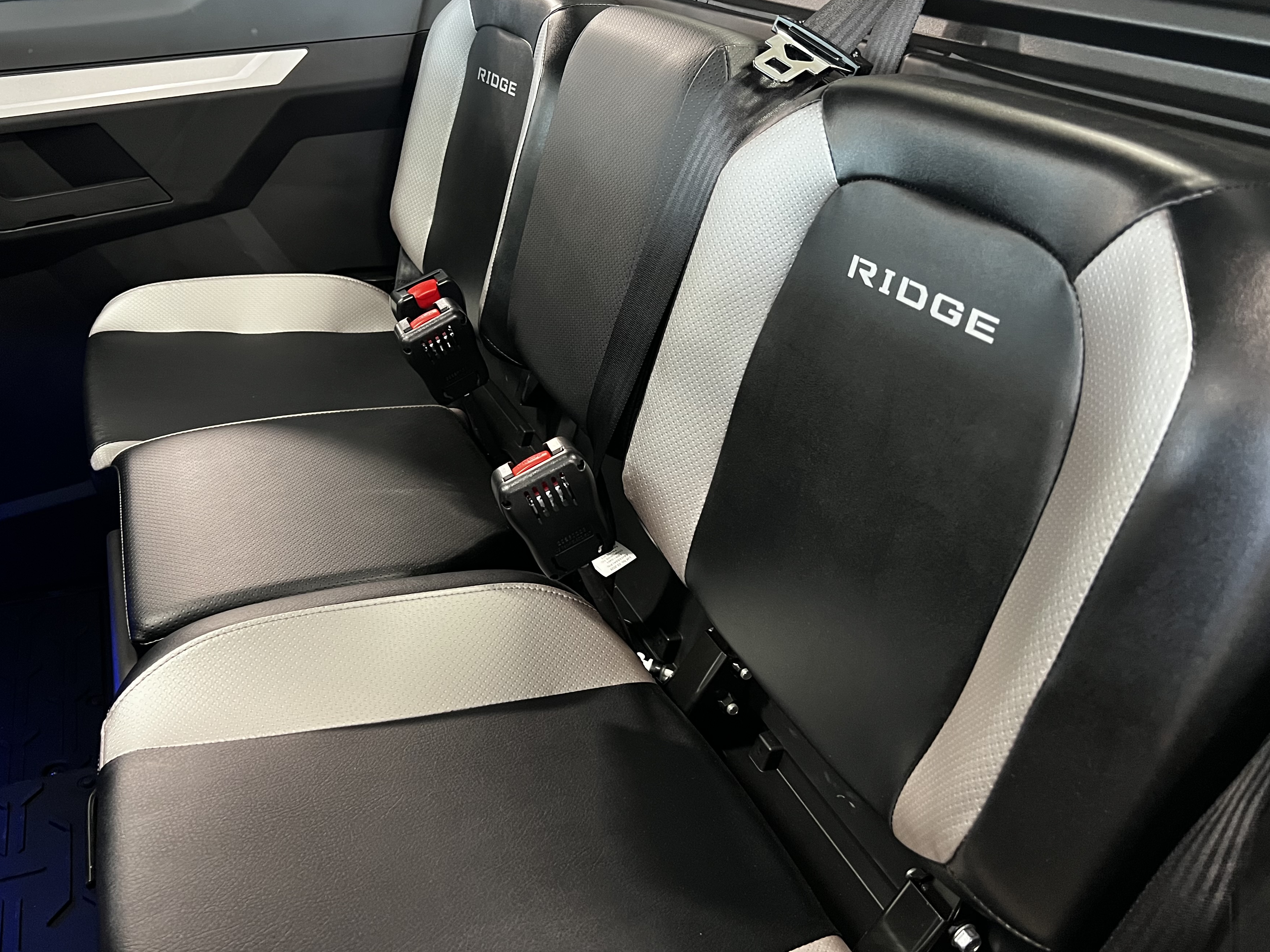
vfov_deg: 46.7
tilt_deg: -25.7
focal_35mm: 30
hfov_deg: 59.8
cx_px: 568
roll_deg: -1.9
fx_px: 1101
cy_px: 405
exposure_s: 1/40
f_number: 1.5
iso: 500
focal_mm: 5.7
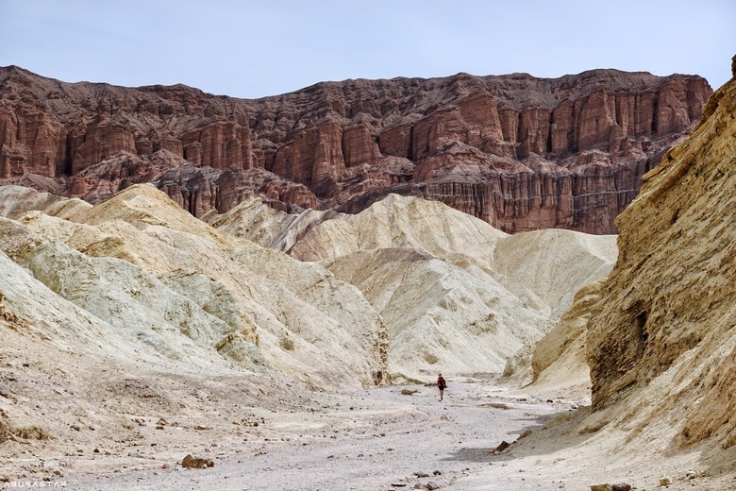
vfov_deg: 13.4
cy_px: 246
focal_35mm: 102
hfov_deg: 20.0
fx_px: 2085
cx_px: 368
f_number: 4.5
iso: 100
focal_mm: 37.41
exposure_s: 1/1250
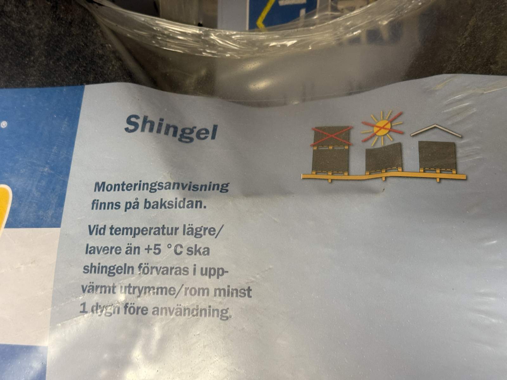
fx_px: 703
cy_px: 190
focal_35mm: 48
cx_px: 254
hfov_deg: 39.7
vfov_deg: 30.3
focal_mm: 6.76
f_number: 1.78
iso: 160
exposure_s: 1/50
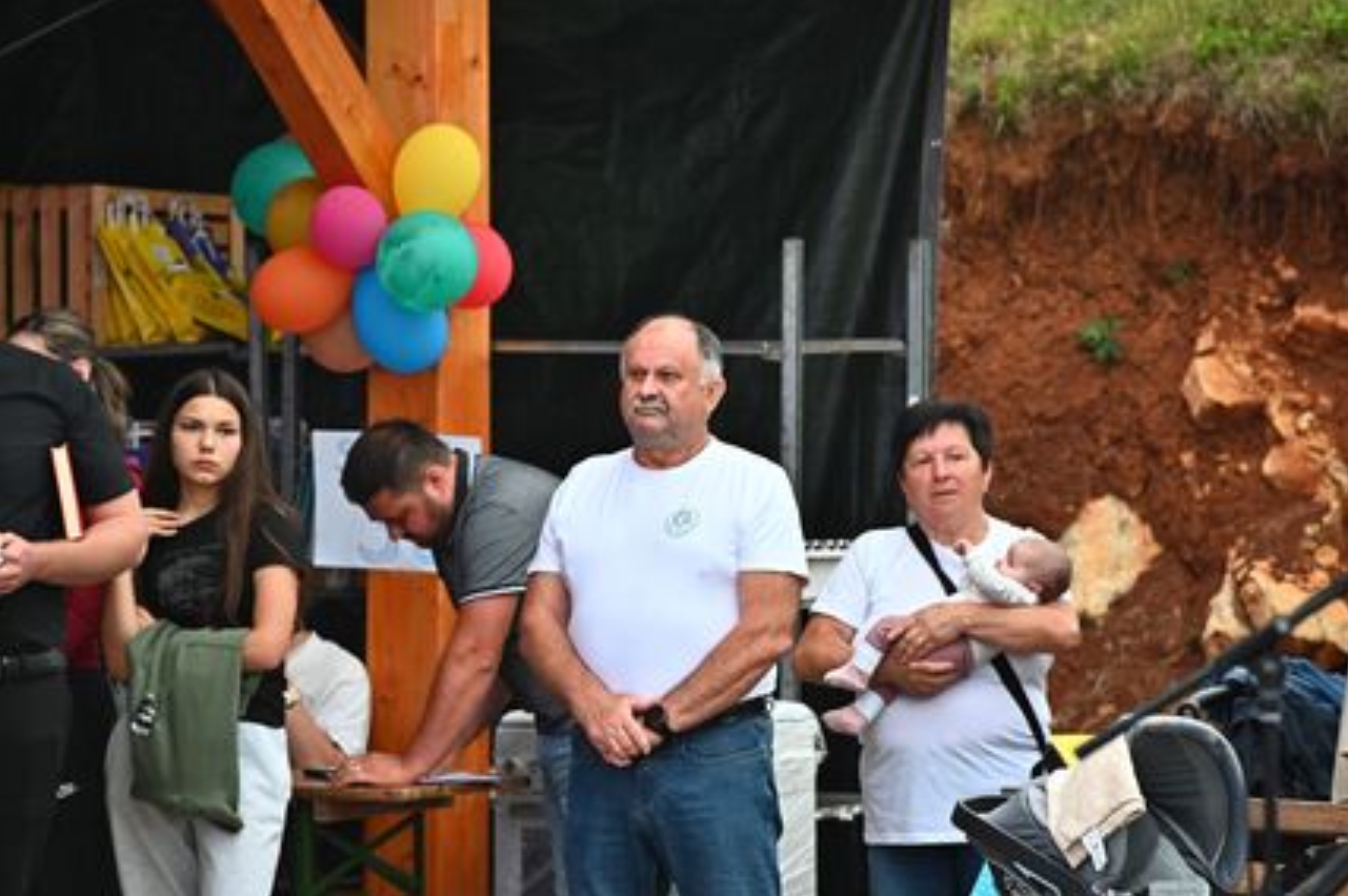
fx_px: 7894
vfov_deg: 6.5
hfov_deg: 9.8
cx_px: 657
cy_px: 461
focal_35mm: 211
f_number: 4.5
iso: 1600
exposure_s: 1/250
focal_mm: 200
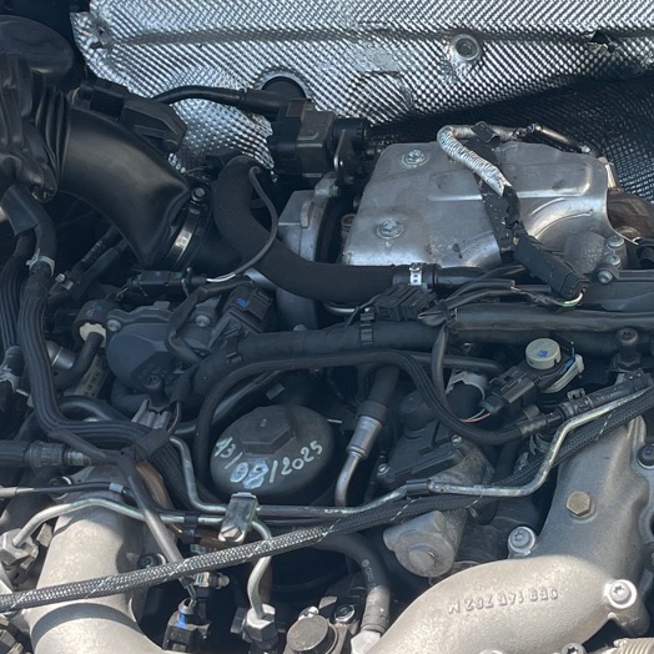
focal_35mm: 79
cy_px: 257
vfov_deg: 21.9
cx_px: 534
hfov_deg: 21.6
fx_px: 1689
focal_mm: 4.2
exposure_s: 1/875
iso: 32
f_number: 1.6
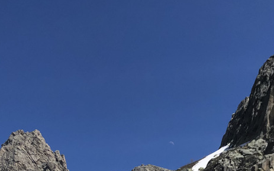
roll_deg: -4.2
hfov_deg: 26.8
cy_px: 311
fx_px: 575
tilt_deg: +9.0
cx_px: 141
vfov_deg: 14.7
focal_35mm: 77
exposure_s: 1/5348
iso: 25
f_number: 1.8
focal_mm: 4
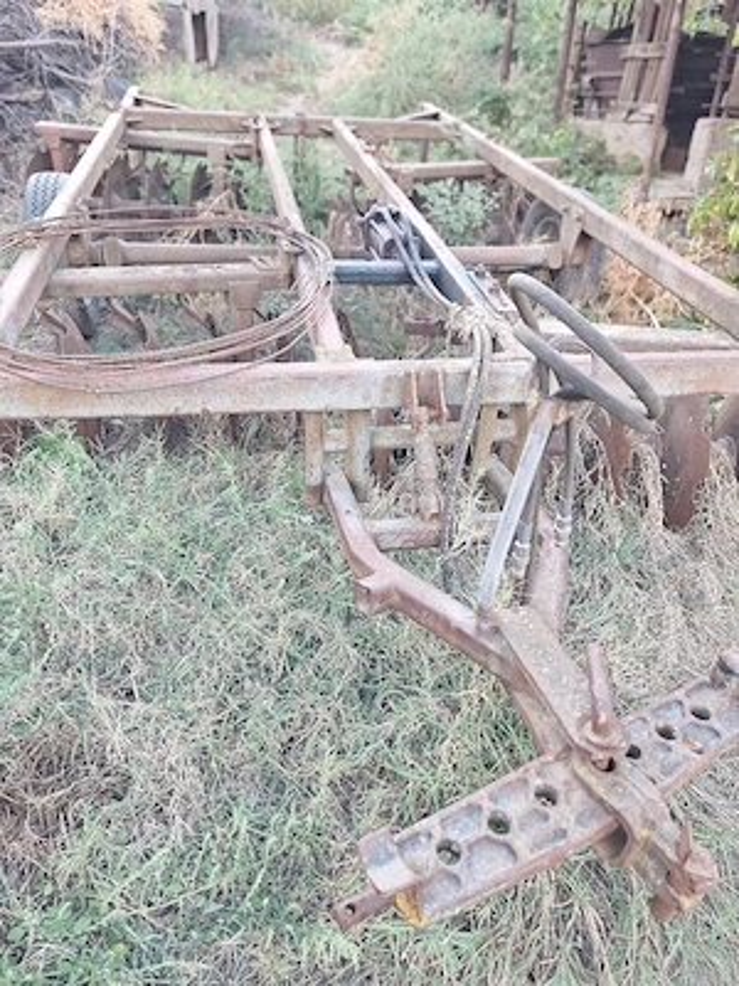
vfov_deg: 73.9
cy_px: 493
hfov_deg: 58.9
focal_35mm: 23
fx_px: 655
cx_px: 370
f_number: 1.8
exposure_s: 1/100
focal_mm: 5.54
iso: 80
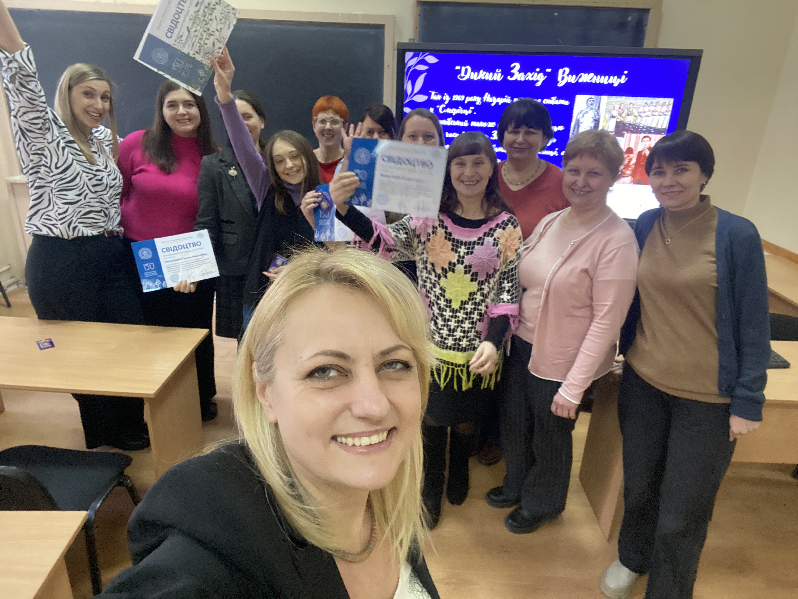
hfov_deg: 73.9
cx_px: 399
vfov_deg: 58.9
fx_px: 530
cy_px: 300
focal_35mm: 23
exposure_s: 1/33
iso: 400
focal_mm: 2.71
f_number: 2.2
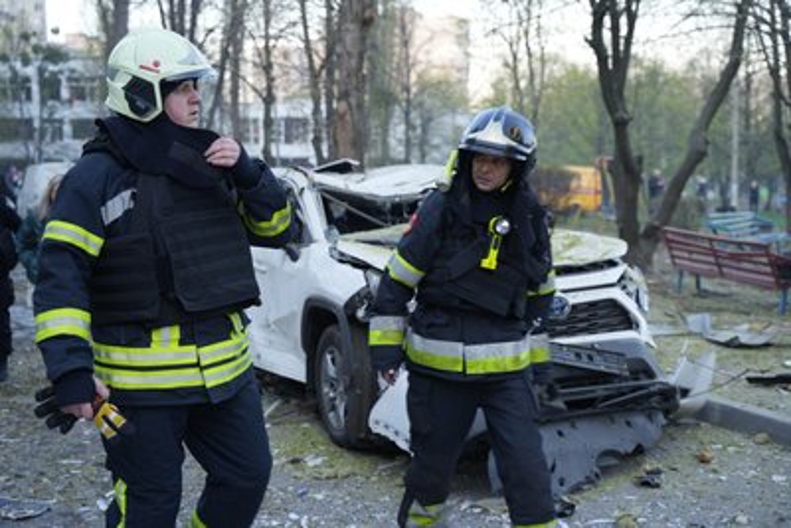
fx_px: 1099
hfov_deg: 39.6
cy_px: 264
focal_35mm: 50
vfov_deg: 27.0
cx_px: 396
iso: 100
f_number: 3.2
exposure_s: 1/60
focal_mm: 50
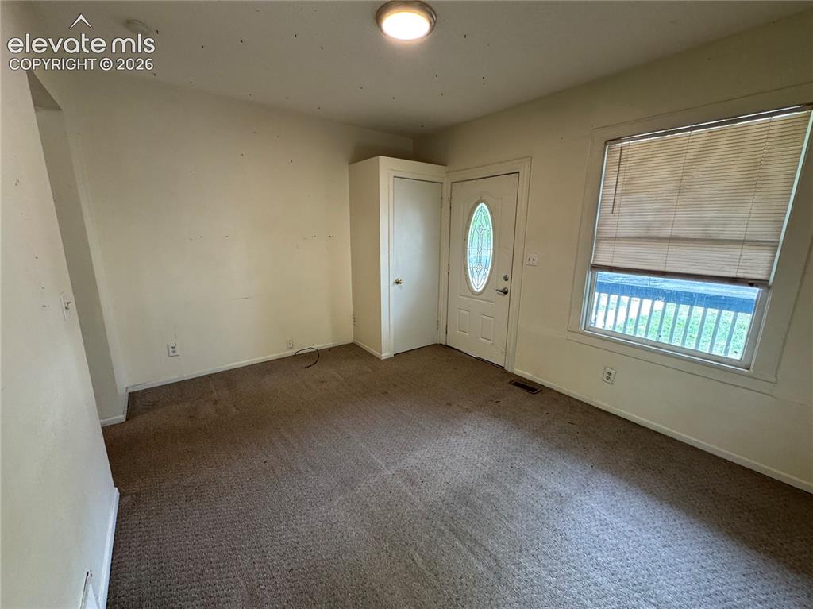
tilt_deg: -13.0
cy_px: 304
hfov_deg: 102.1
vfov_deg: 85.6
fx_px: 329
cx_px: 406
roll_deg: -0.3
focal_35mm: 14
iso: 320
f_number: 2.2
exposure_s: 1/120
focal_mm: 2.22
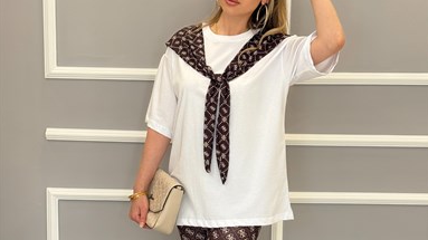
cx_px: 215
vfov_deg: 16.8
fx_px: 805
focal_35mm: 71
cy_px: 200
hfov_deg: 29.8
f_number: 1.78
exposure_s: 1/121
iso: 64
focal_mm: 6.76
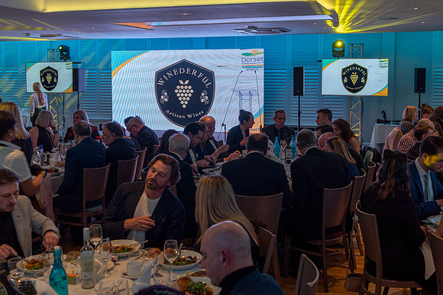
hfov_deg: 44.9
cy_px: 112
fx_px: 536
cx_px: 217
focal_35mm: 44
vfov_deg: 30.7
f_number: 4.5
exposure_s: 1/60
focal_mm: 35
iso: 125
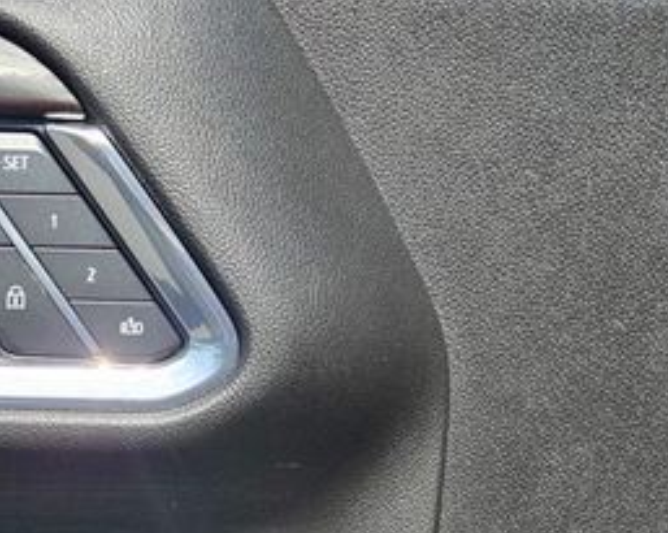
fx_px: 1106
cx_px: -88
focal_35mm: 56
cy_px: 491
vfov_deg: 26.1
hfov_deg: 29.8
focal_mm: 5.4
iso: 25
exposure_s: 1/929
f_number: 1.8
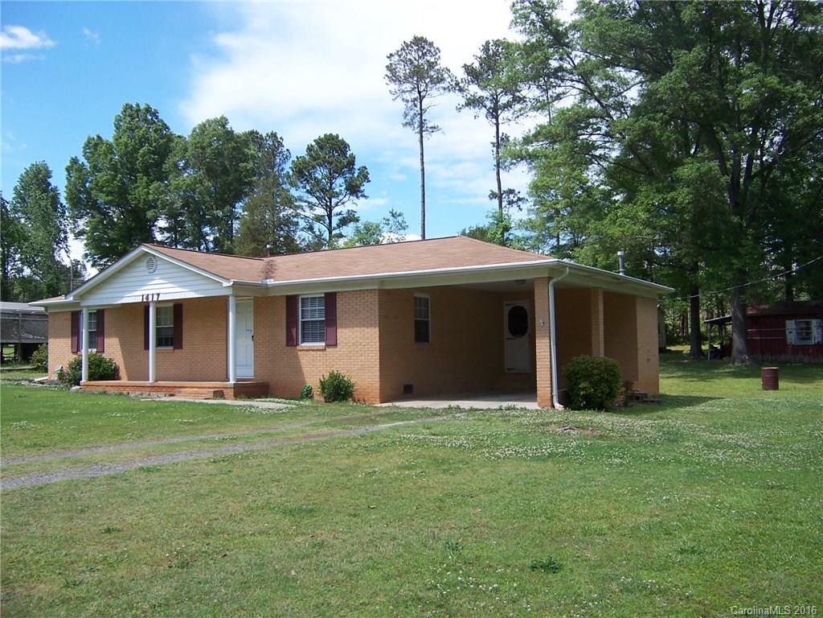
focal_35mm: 33
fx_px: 785
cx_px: 412
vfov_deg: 42.9
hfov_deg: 55.4
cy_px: 309
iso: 80
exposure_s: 1/750
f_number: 3.4
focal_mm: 5.5
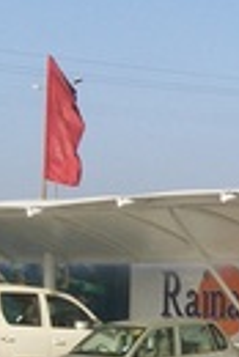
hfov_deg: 10.1
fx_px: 1351
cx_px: 223
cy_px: 232
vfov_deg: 15.0
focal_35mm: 136
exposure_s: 1/400
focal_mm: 6.1
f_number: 4.9
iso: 64
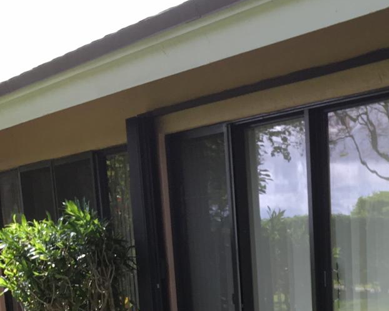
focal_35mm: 91
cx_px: 449
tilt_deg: -12.7
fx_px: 1048
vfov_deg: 14.9
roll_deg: +1.1
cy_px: 543
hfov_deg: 19.9
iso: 25
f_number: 2.2
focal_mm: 4.15
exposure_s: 1/323
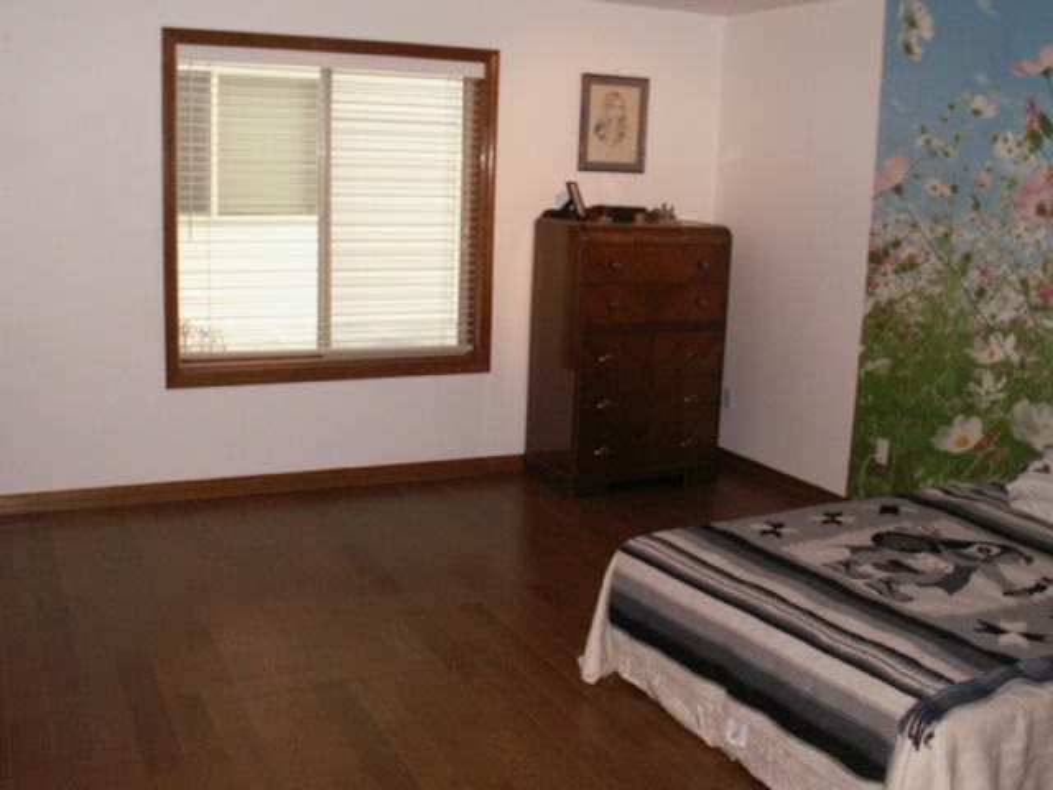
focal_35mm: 35
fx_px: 1065
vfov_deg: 40.7
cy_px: 395
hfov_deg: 52.6
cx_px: 526
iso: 160
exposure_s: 1/40
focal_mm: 5.86
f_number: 2.8
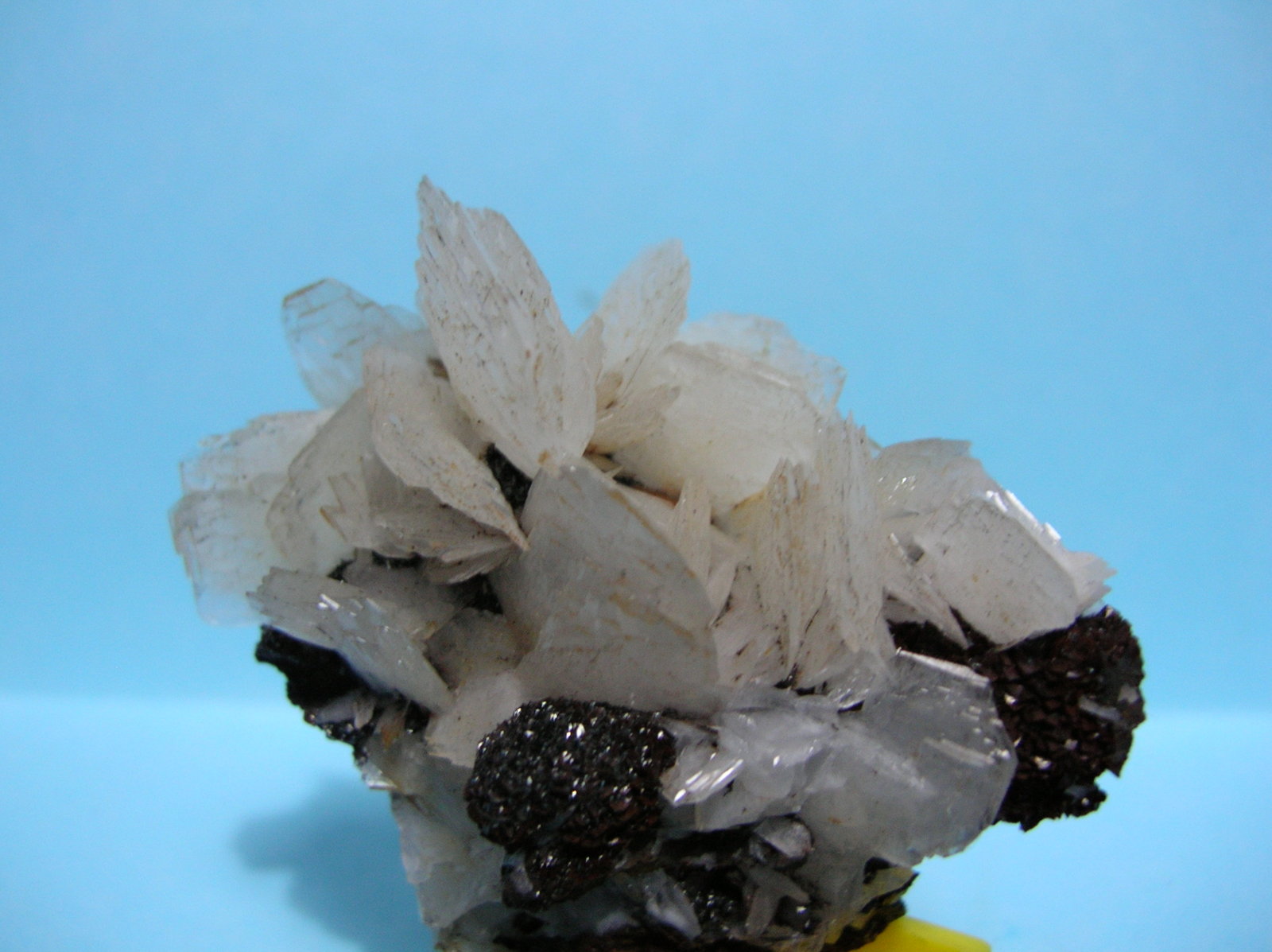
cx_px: 636
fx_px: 1322
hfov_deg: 51.4
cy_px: 476
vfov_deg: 39.6
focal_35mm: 36
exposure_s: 1/4
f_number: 2.7
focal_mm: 6
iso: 85
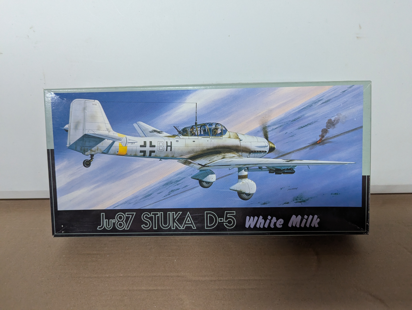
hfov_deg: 71.5
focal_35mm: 24
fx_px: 286
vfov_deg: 56.9
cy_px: 155
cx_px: 206
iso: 1459
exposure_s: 1/171
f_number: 1.85
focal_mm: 6.81
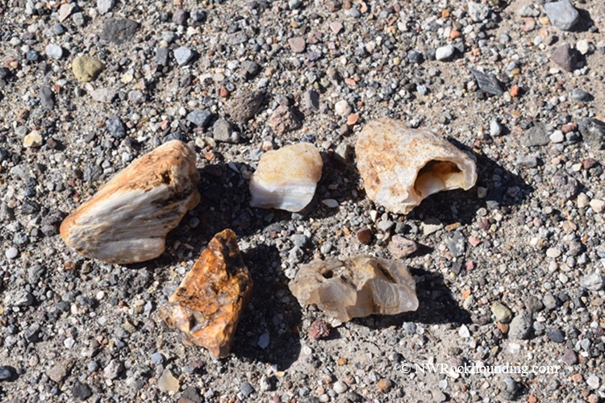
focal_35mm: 60
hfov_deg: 33.4
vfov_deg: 22.6
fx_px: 1008
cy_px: 202
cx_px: 302
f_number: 10
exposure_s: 1/400
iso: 200
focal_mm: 40
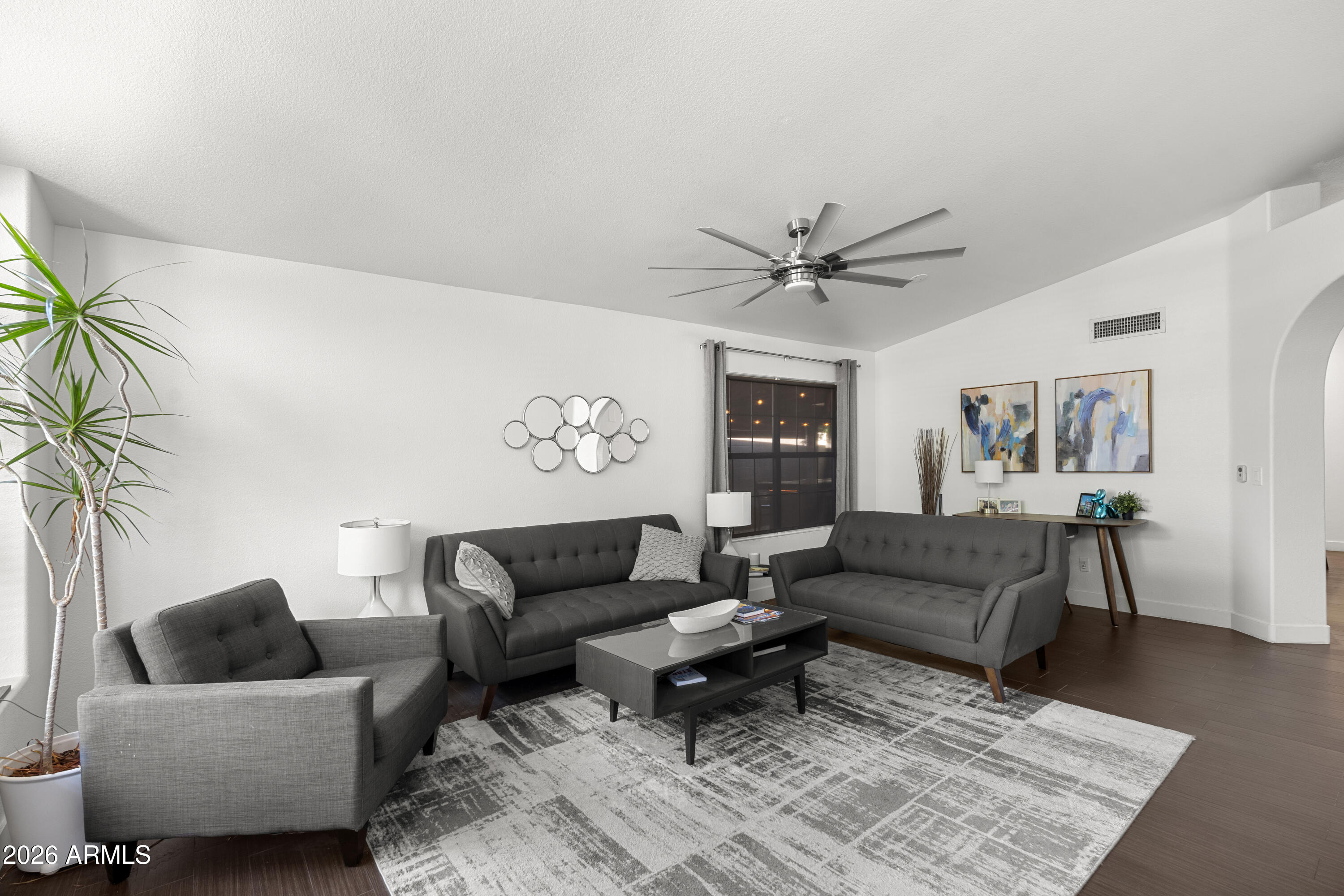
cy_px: 448
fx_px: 597
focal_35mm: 16
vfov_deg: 73.7
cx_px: 672
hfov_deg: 96.7
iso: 500
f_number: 8
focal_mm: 16
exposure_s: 1/1.67
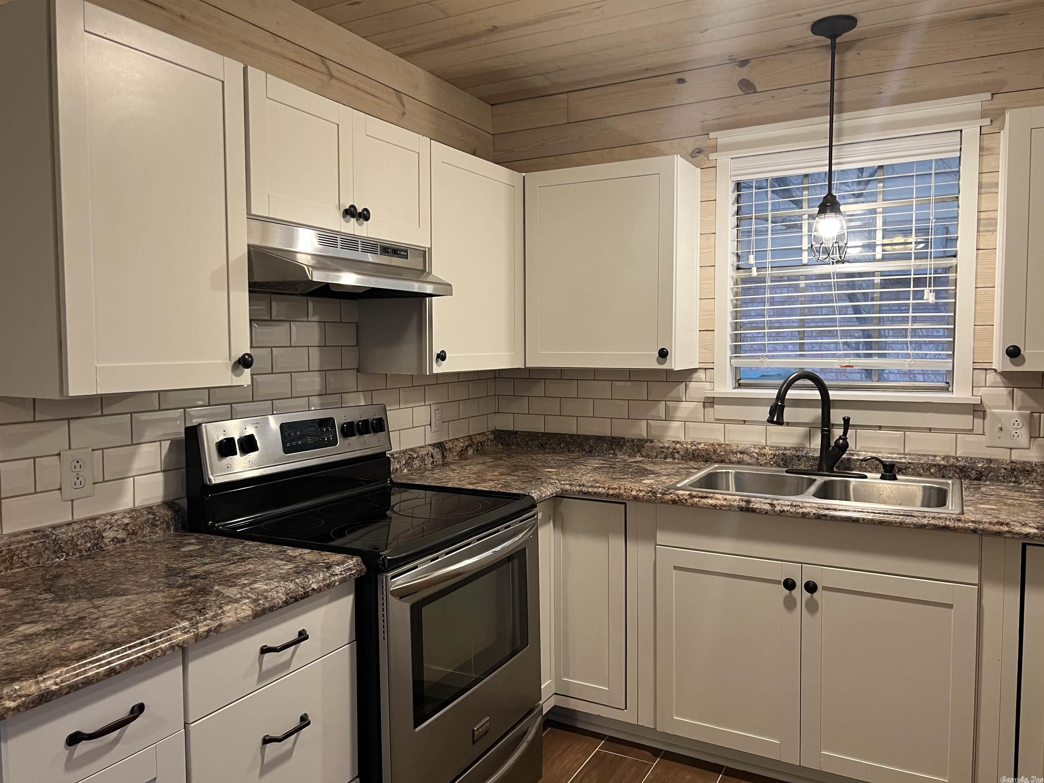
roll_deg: +0.9
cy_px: 392
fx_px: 784
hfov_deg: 67.3
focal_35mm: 26
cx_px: 522
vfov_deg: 53.1
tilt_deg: -4.5
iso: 125
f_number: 1.5
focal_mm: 5.7
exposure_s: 1/60
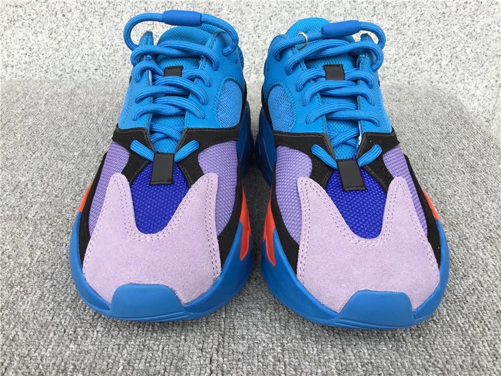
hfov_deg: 58.4
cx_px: 250
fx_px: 449
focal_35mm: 31
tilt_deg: -28.9
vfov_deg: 45.4
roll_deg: -1.3
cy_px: 188
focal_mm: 3.3
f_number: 2.4
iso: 25
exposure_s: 1/101
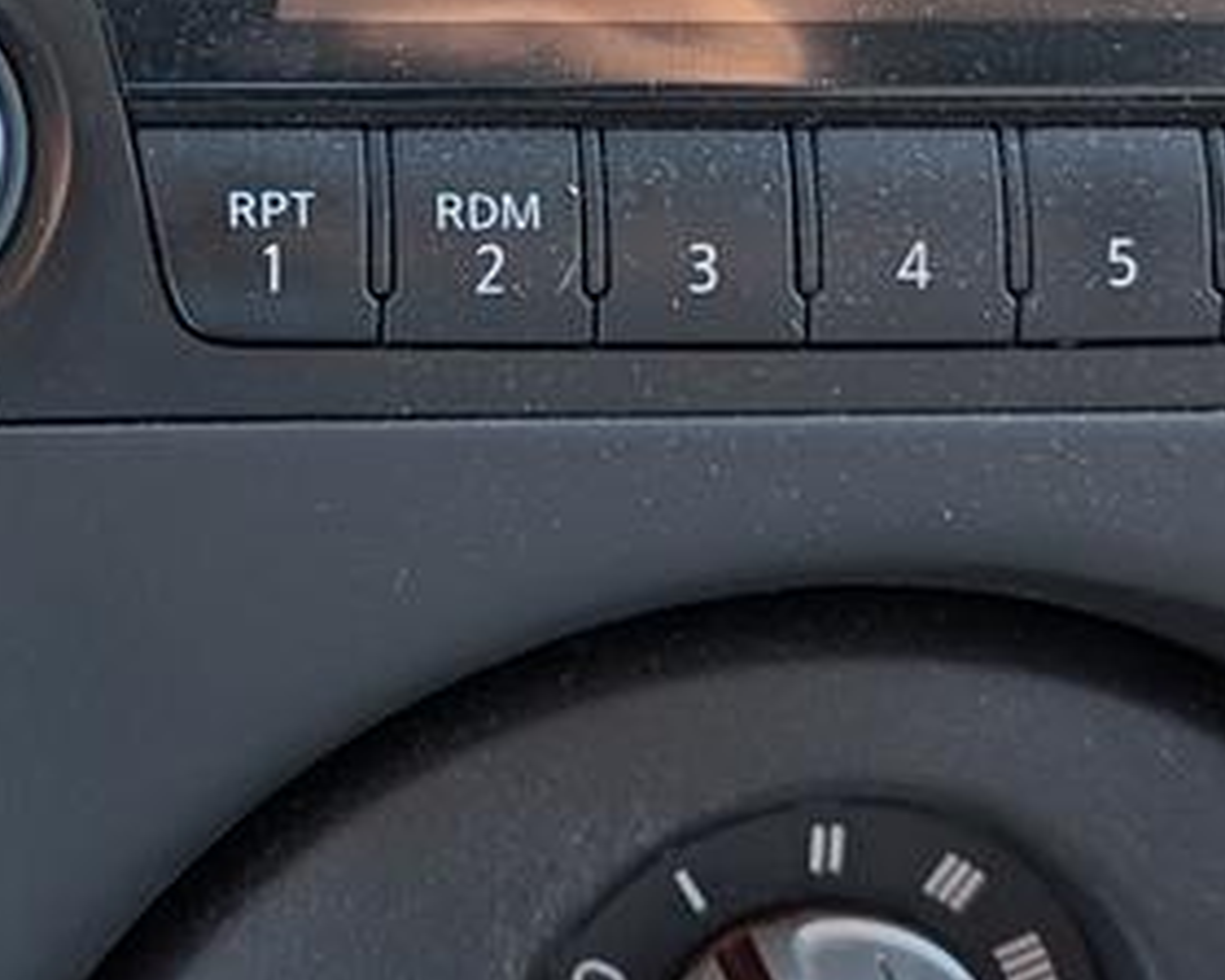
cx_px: 164
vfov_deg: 14.0
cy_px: -166
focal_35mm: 107
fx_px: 3879
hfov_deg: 17.7
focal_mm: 6.9
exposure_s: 1/316
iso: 18
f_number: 1.68
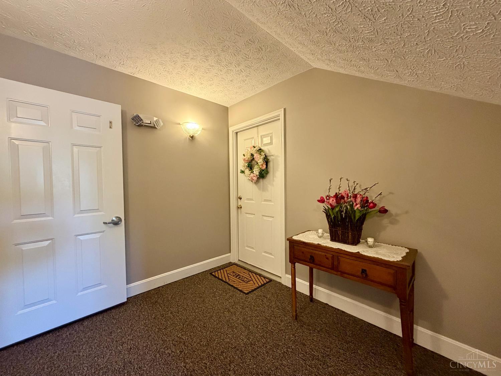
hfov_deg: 102.1
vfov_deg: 85.7
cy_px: 188
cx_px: 250
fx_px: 203
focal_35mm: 14
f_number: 2.2
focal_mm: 2.22
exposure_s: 1/60
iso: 500
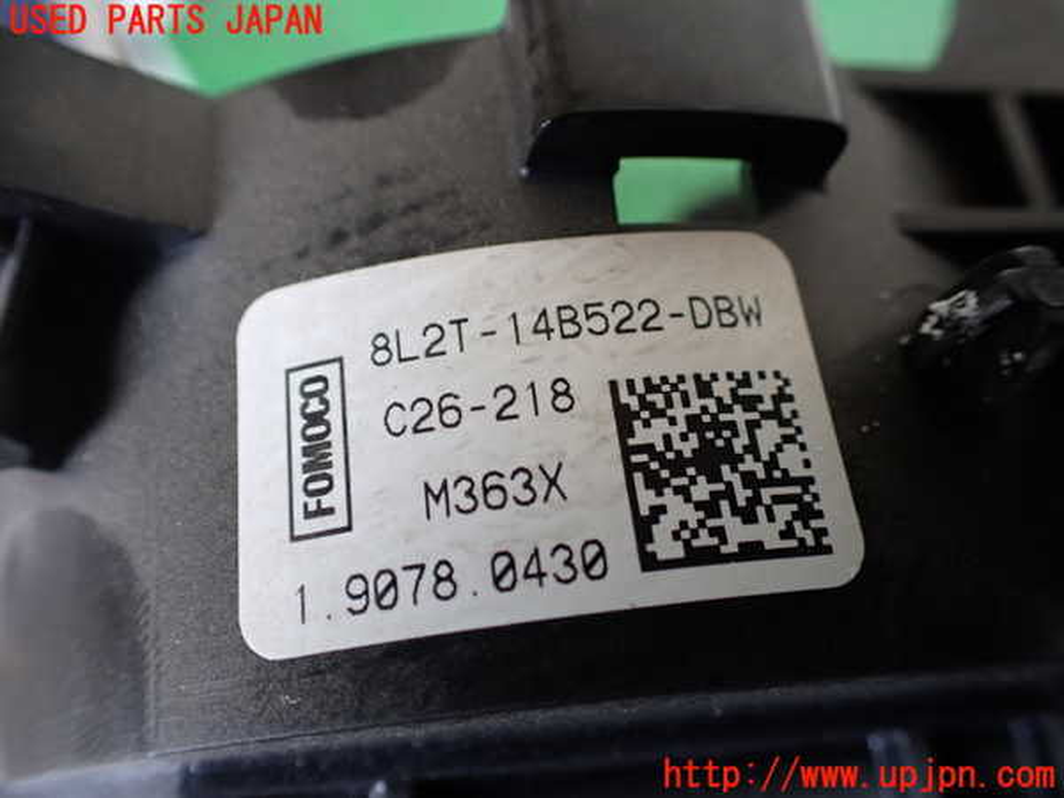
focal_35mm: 30
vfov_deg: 46.8
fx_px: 922
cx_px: 532
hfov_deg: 60.0
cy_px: 399
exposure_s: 1/125
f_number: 2.3
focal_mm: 5.4
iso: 250
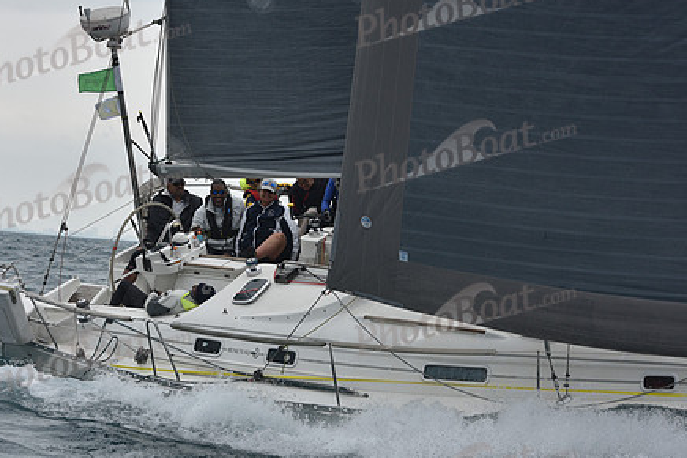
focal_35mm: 109
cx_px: 274
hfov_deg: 18.7
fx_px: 2081
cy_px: 256
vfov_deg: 12.6
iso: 250
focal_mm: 82
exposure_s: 1/800
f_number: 7.1
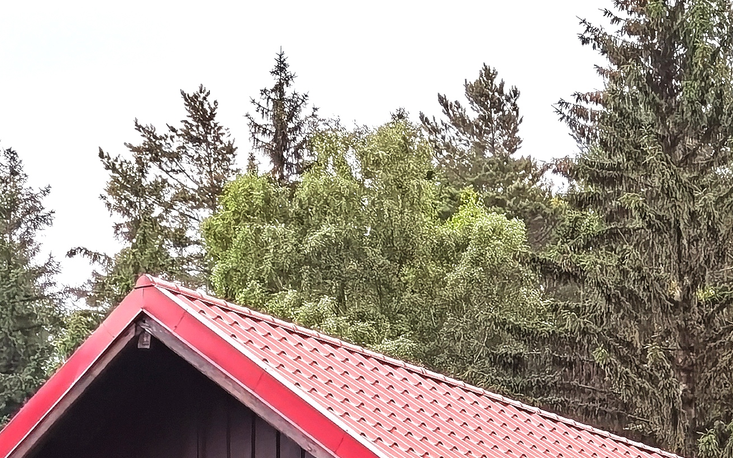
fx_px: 3435
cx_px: 720
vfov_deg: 7.5
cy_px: 615
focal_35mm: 172
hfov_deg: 12.1
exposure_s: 1/509
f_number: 1.9
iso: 50
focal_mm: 6.71
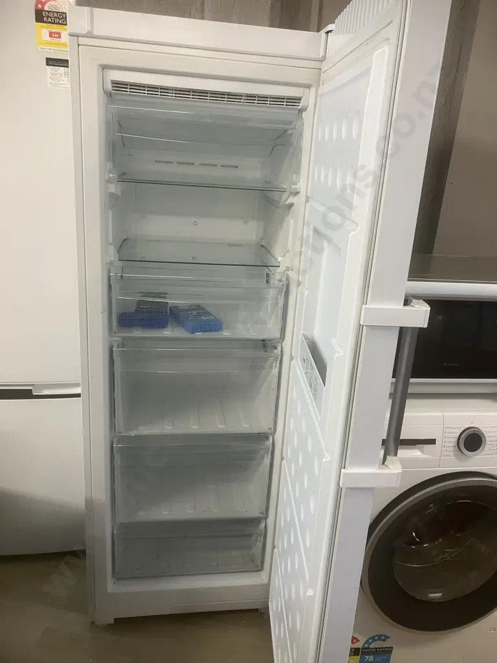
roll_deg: -3.3
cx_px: 248
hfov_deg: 49.7
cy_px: 332
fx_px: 536
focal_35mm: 28
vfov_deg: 63.4
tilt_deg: -16.4
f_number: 1.8
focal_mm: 3.99
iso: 160
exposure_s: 1/50
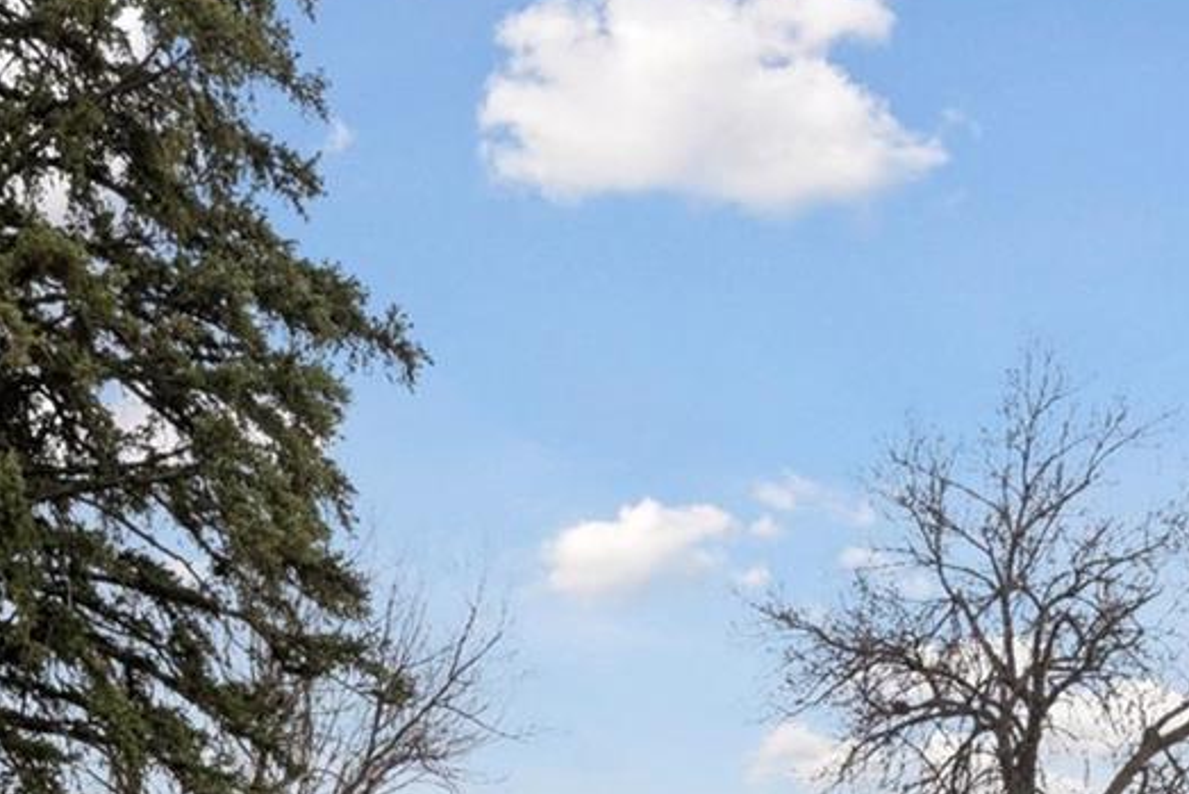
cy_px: 1178
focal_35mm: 52
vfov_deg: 21.8
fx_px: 1718
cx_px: 577
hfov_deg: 38.2
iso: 400
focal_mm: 17
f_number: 9
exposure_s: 1/640
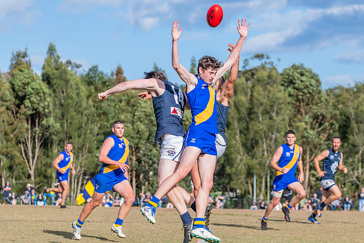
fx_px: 1766
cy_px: 122
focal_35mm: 175
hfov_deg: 11.8
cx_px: 179
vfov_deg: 7.9
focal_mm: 170
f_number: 9
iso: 800
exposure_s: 1/2000
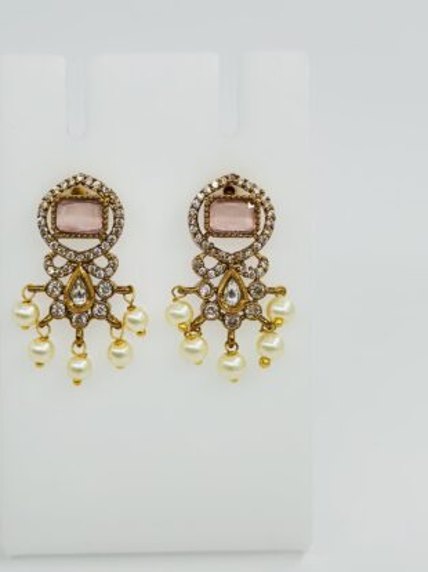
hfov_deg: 22.5
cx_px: 155
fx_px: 1073
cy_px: 265
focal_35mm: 65
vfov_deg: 29.8
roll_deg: -0.9
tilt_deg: -24.7
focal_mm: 6.86
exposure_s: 1/571
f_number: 1.78
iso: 80
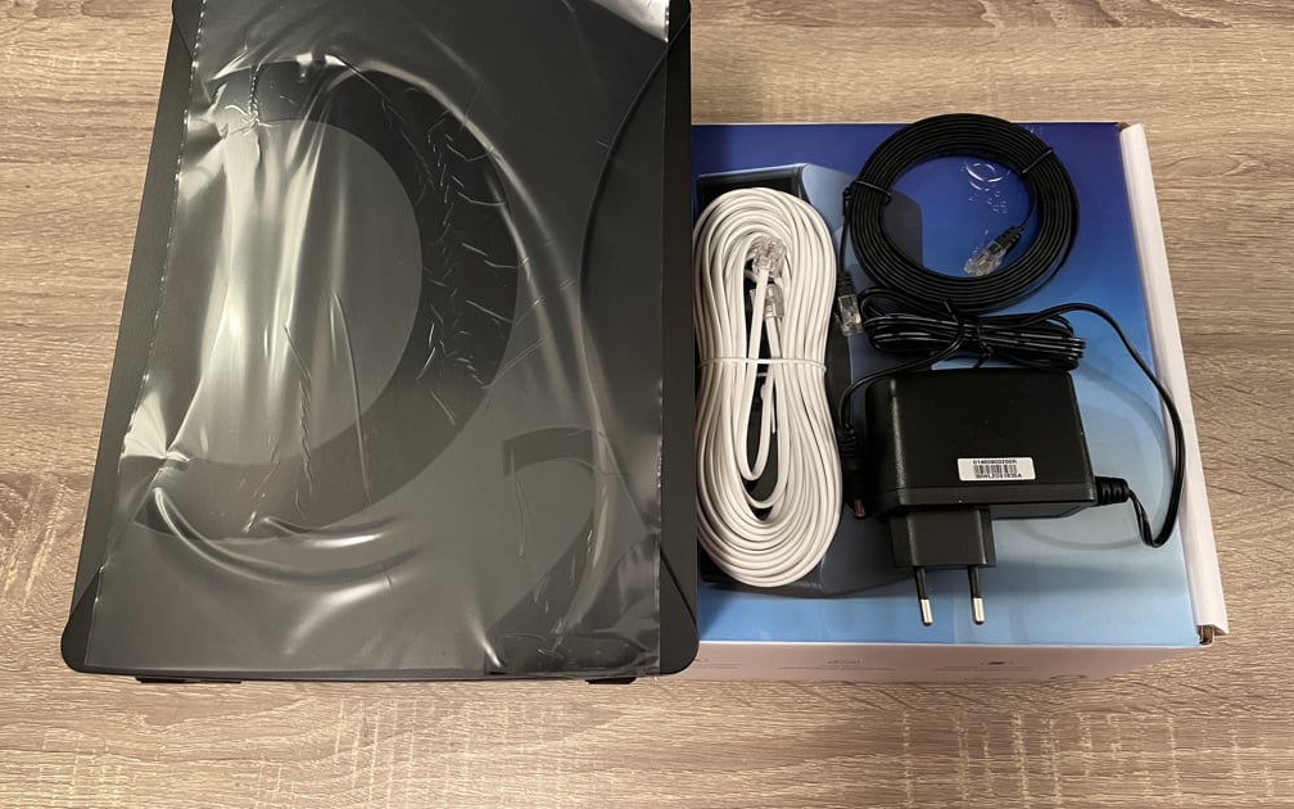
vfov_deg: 44.5
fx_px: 987
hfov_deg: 66.5
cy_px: 358
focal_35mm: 28
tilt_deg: -73.2
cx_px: 639
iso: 320
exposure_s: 1/60
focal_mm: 4.2
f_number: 1.6
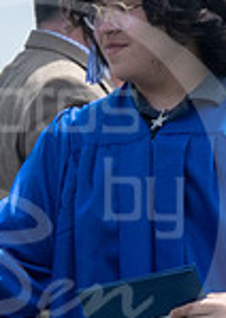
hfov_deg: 2.2
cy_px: 151
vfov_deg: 3.1
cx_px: -313
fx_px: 5938
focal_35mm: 659
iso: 200
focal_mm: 70
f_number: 13
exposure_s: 1/250
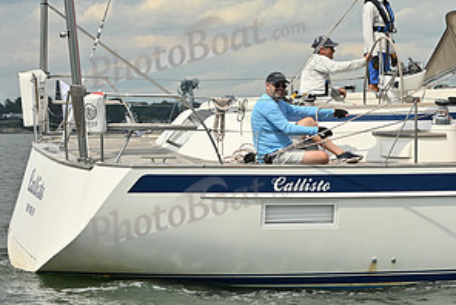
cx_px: 387
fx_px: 1737
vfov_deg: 10.0
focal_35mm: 137
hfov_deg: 14.8
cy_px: 107
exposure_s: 1/1250
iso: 320
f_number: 10
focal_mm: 70
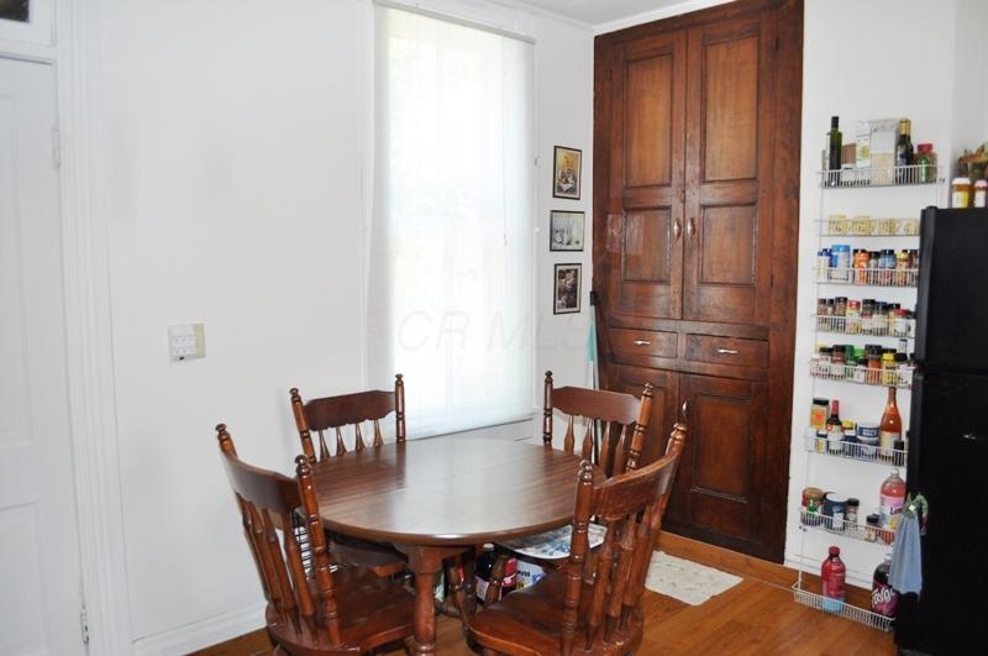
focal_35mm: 27
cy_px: 328
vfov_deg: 47.8
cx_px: 494
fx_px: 740
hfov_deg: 67.5
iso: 450
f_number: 4
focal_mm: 18
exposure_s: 1/60
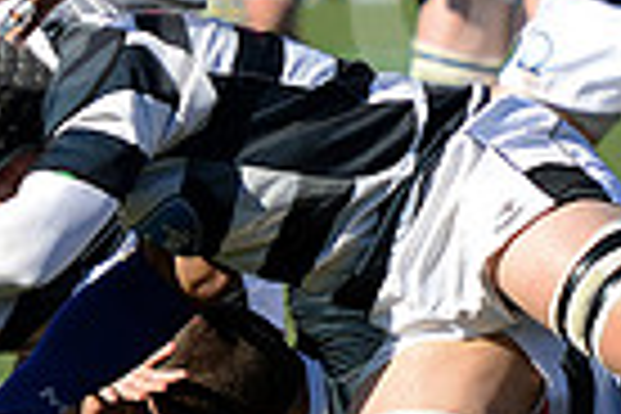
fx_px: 12678
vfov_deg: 1.9
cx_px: -36
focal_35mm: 735
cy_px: -61
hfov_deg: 2.8
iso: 250
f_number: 2.8
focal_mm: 175
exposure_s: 1/2000
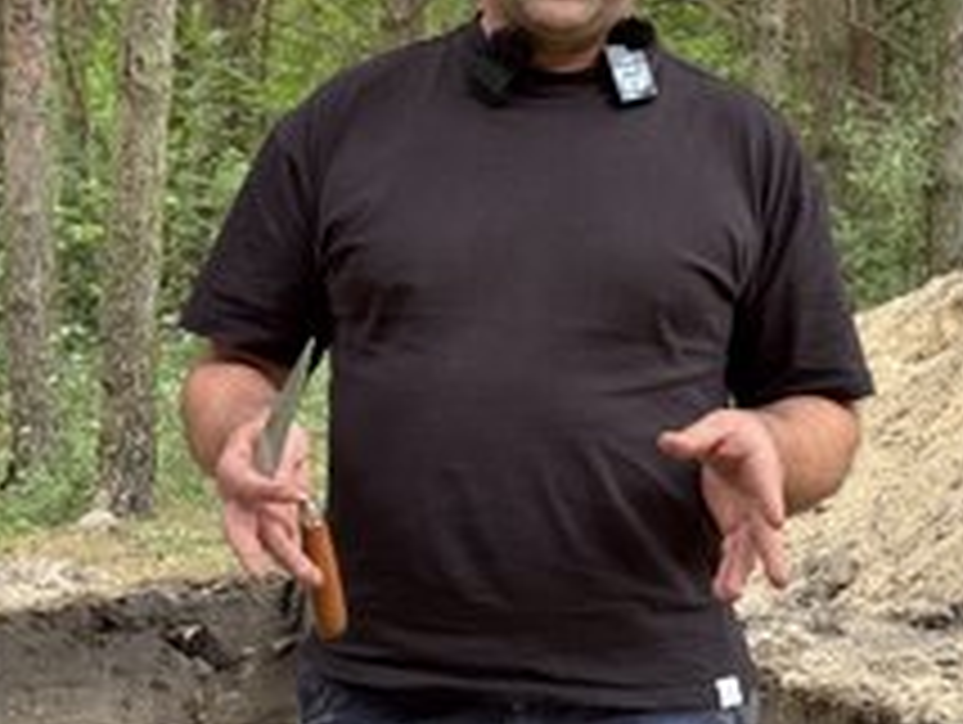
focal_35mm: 97
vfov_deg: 15.2
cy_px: 238
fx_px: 2702
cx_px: 621
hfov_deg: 20.2
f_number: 1.6
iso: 50
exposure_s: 1/85
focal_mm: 5.96
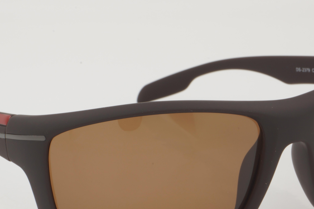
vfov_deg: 12.1
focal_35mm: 113
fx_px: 986
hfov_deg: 18.1
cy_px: 151
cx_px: 168
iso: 100
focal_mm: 50
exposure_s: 1/3
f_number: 32
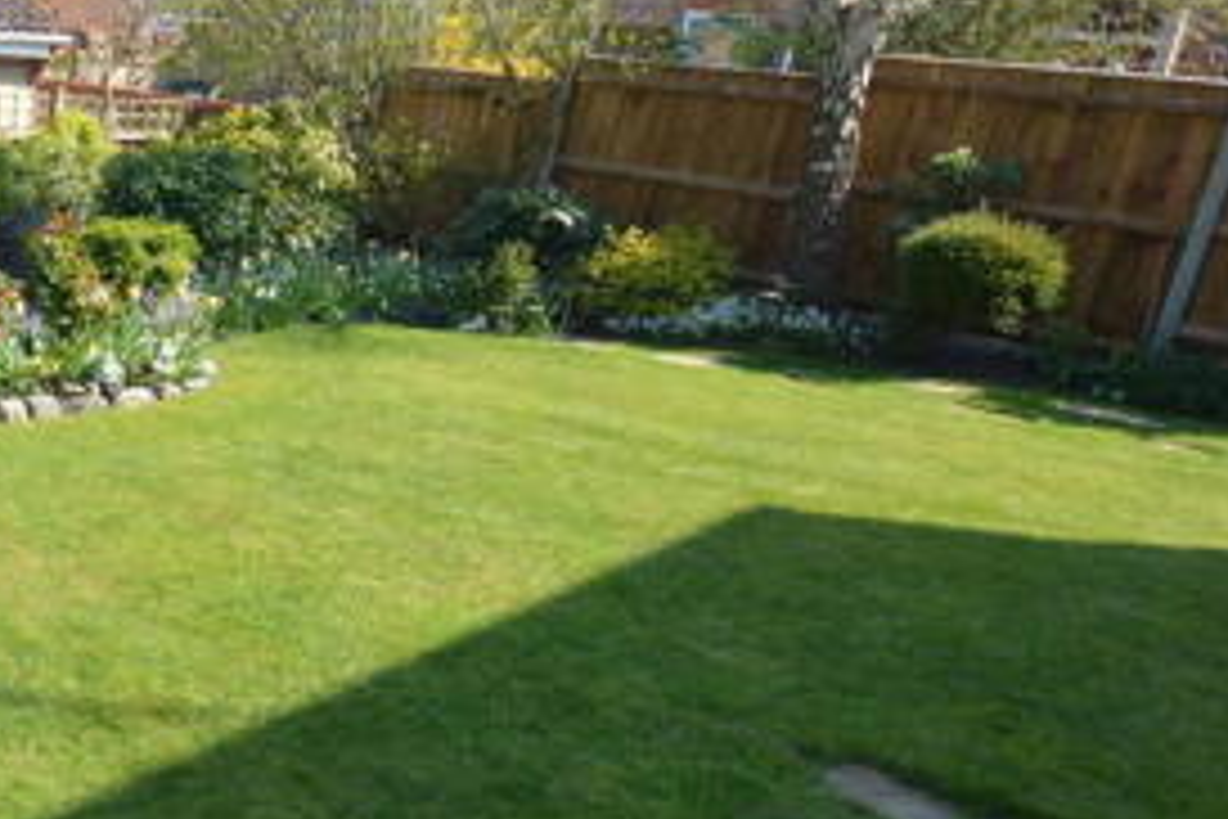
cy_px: 414
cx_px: -94
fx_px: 1228
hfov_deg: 42.7
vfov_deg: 36.9
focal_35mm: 36
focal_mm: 10
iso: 400
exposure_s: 1/320
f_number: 9
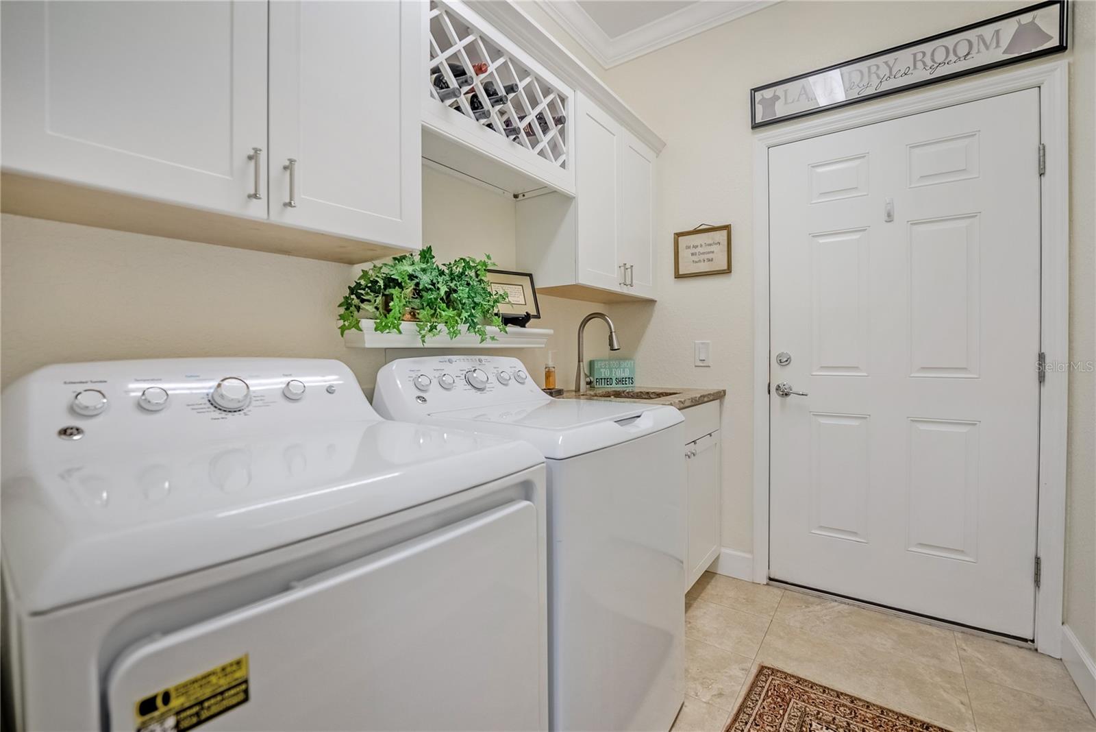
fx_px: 426
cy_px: 366
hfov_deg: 104.2
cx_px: 548
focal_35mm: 14
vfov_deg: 81.3
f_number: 3.5
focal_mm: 14
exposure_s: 1/2500
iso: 1600
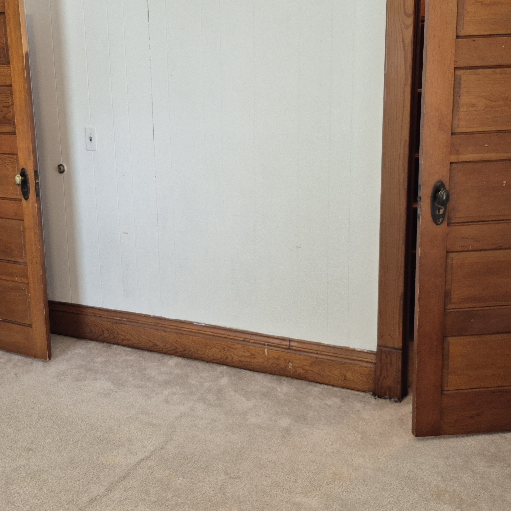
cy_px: 212
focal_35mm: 37
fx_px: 618
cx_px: 187
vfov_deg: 44.8
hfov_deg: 44.5
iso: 125
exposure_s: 1/120
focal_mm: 5.4
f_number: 1.8
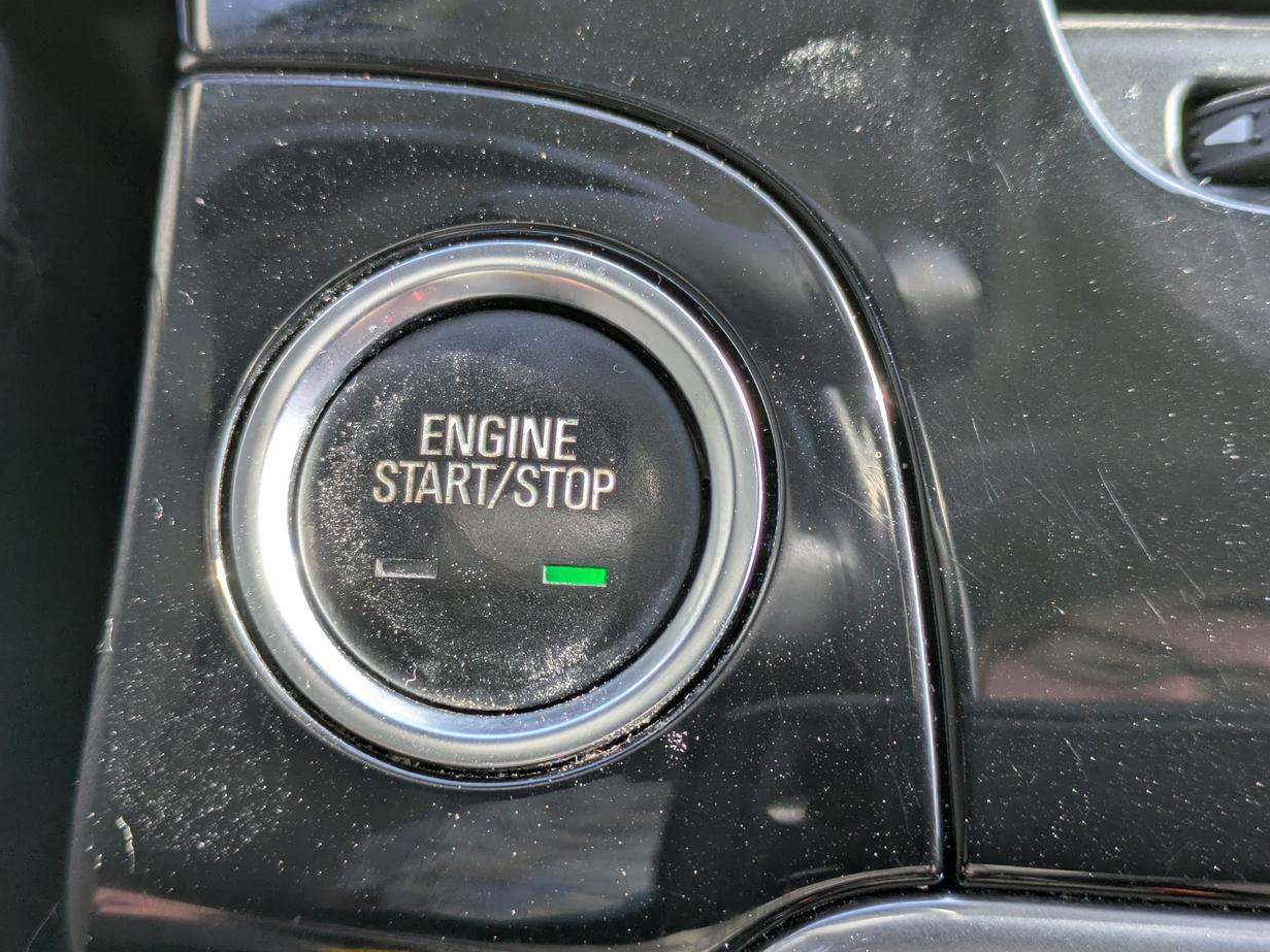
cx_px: 659
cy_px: 473
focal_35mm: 53
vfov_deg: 27.5
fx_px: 1944
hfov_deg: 36.2
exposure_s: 1/138
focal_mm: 5.43
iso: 69
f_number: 1.89
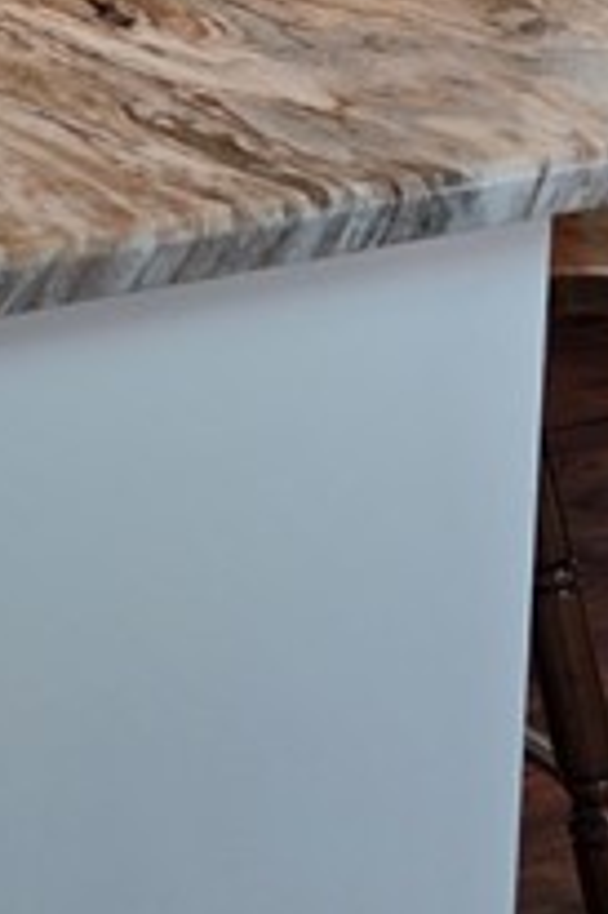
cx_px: -950
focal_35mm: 119
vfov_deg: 14.9
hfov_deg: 9.8
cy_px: -745
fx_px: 3020
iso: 32
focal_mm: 6.3
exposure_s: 1/120
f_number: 1.7
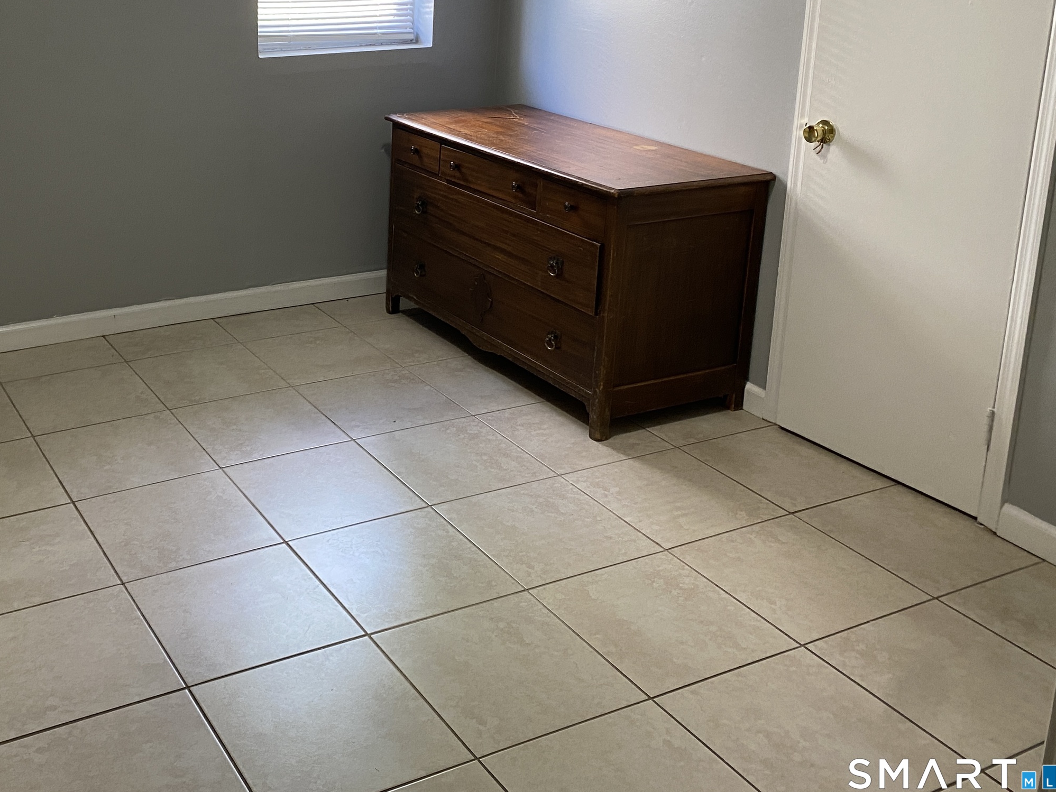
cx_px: 278
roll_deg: -0.9
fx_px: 1220
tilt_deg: -12.4
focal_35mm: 40
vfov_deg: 35.1
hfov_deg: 45.3
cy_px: 192
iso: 125
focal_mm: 4.25
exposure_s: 1/60
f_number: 1.8
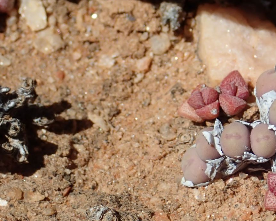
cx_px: 269
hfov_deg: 13.0
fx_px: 1201
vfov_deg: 10.5
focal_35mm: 147
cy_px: 149
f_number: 5
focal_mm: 11.78
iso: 100
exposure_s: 1/640
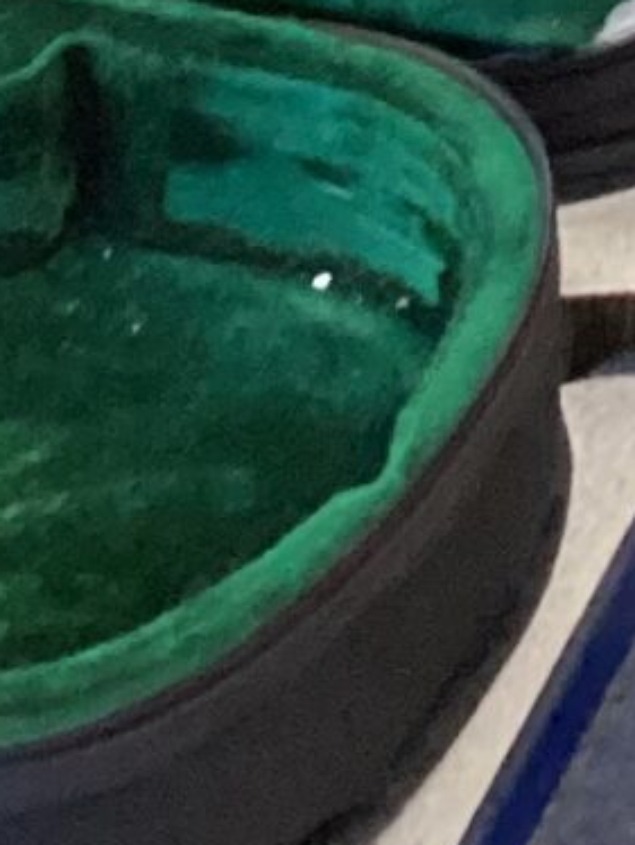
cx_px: 1290
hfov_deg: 6.8
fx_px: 5179
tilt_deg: -19.8
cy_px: -2013
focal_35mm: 212
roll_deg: +4.0
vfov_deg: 7.7
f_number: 2.4
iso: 320
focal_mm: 3.3
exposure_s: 1/60
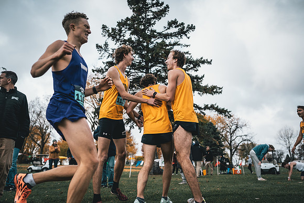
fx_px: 241
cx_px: 152
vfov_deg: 45.6
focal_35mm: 29
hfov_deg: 64.4
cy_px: 102
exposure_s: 1/3200
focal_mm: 28
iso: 200
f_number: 2
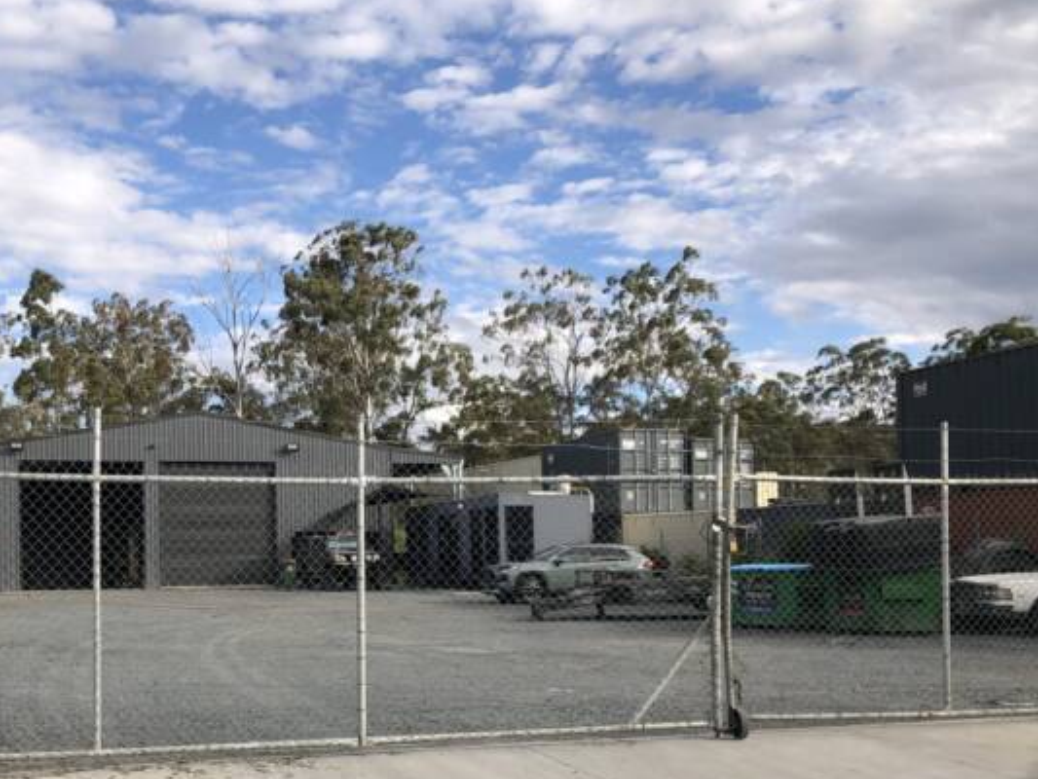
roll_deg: +0.1
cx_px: 263
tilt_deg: +1.3
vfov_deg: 33.9
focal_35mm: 42
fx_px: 1260
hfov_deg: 43.4
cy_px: 545
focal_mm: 4
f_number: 1.8
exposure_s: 1/1412
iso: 20
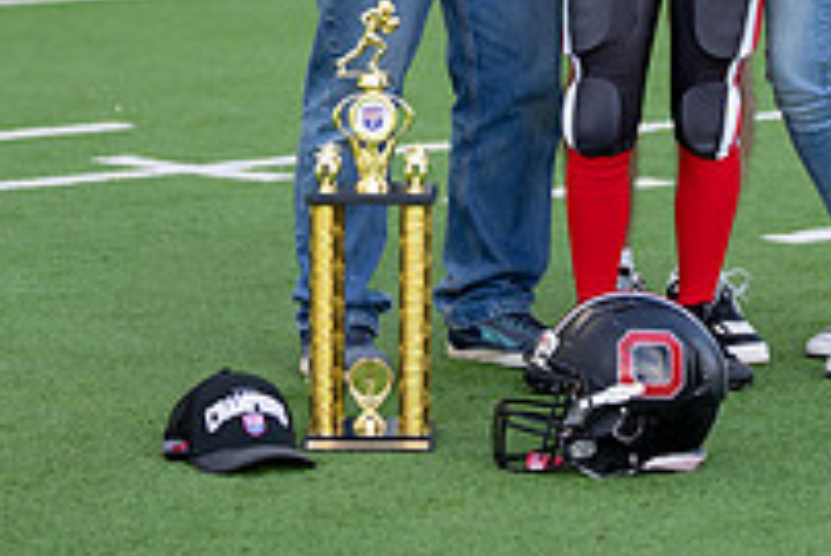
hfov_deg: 10.2
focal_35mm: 201
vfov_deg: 6.8
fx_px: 4643
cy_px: -179
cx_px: 687
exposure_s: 1/400
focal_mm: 70
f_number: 2.8
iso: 100
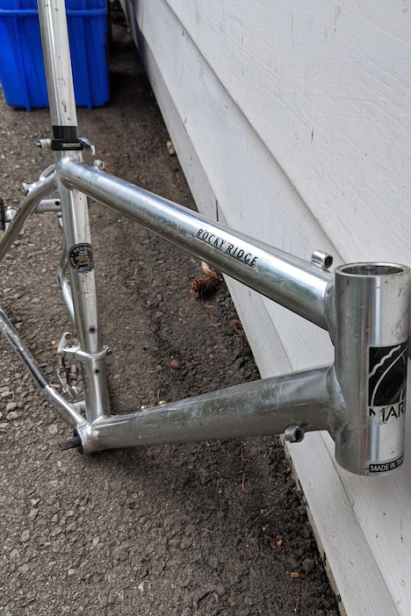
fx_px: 548
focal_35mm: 32
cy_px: 326
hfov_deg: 40.8
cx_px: 261
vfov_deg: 58.7
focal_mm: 4.38
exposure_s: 1/44.7
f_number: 1.73
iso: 56
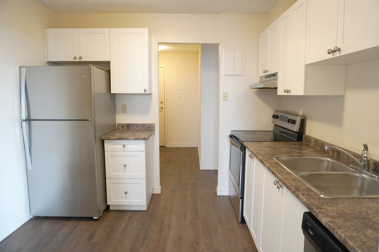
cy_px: 126
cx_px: 190
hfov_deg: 73.7
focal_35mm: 24
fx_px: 253
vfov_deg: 53.1
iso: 1600
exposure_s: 1/160
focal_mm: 16
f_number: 4
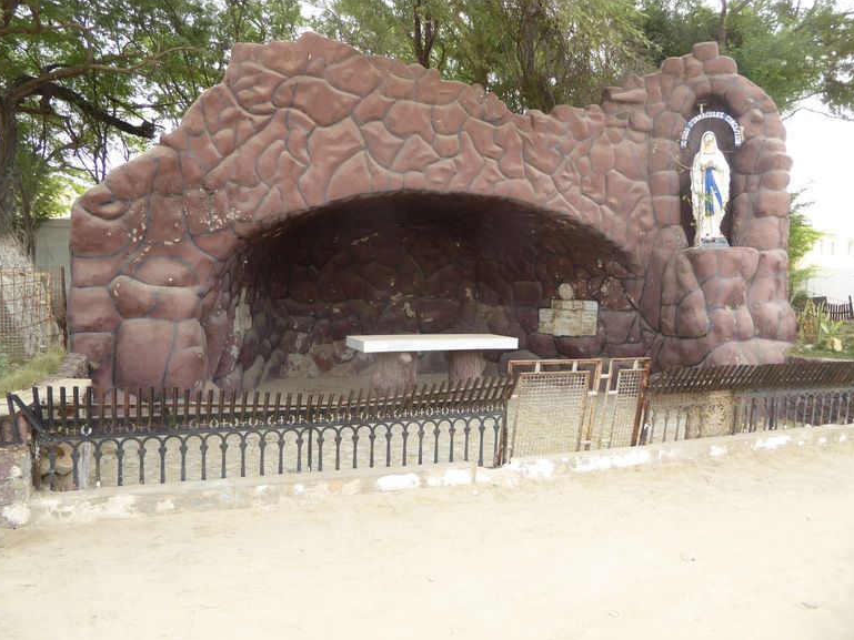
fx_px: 642
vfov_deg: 53.1
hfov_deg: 67.3
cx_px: 413
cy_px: 313
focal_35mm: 26
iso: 80
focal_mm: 4.3
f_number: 3.3
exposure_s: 1/160
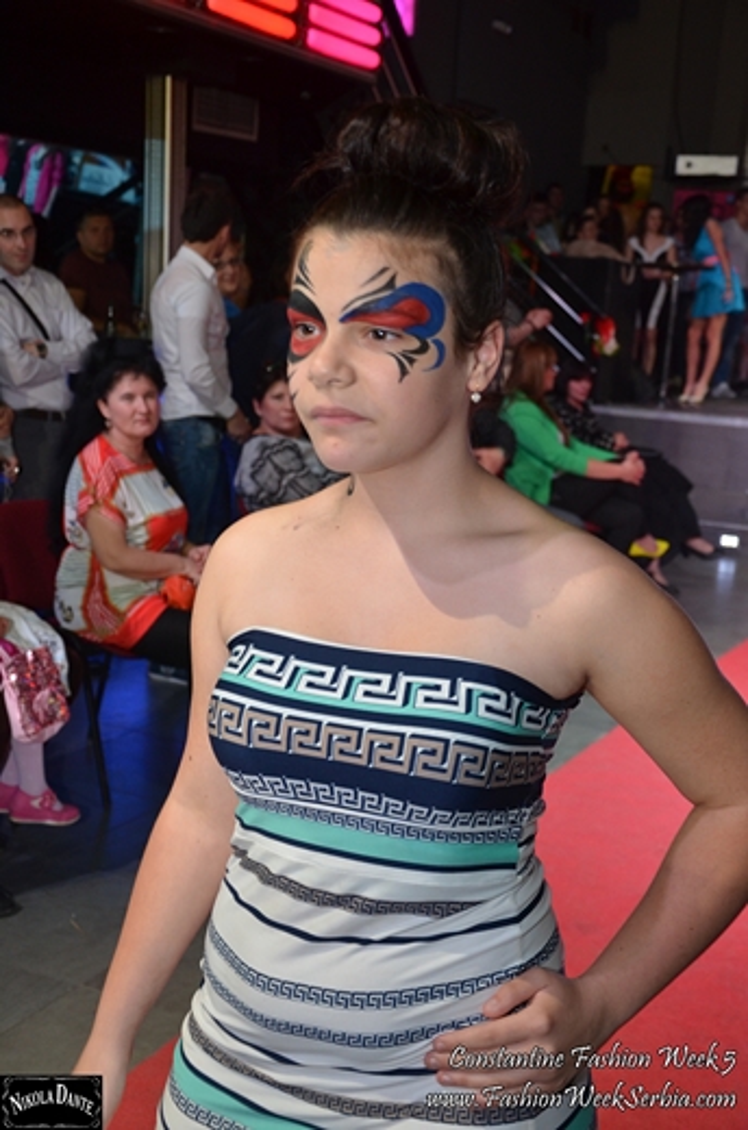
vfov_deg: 41.2
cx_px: 374
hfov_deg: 27.9
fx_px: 1504
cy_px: 565
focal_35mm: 48
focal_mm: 32
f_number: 4.2
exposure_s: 1/60
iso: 800
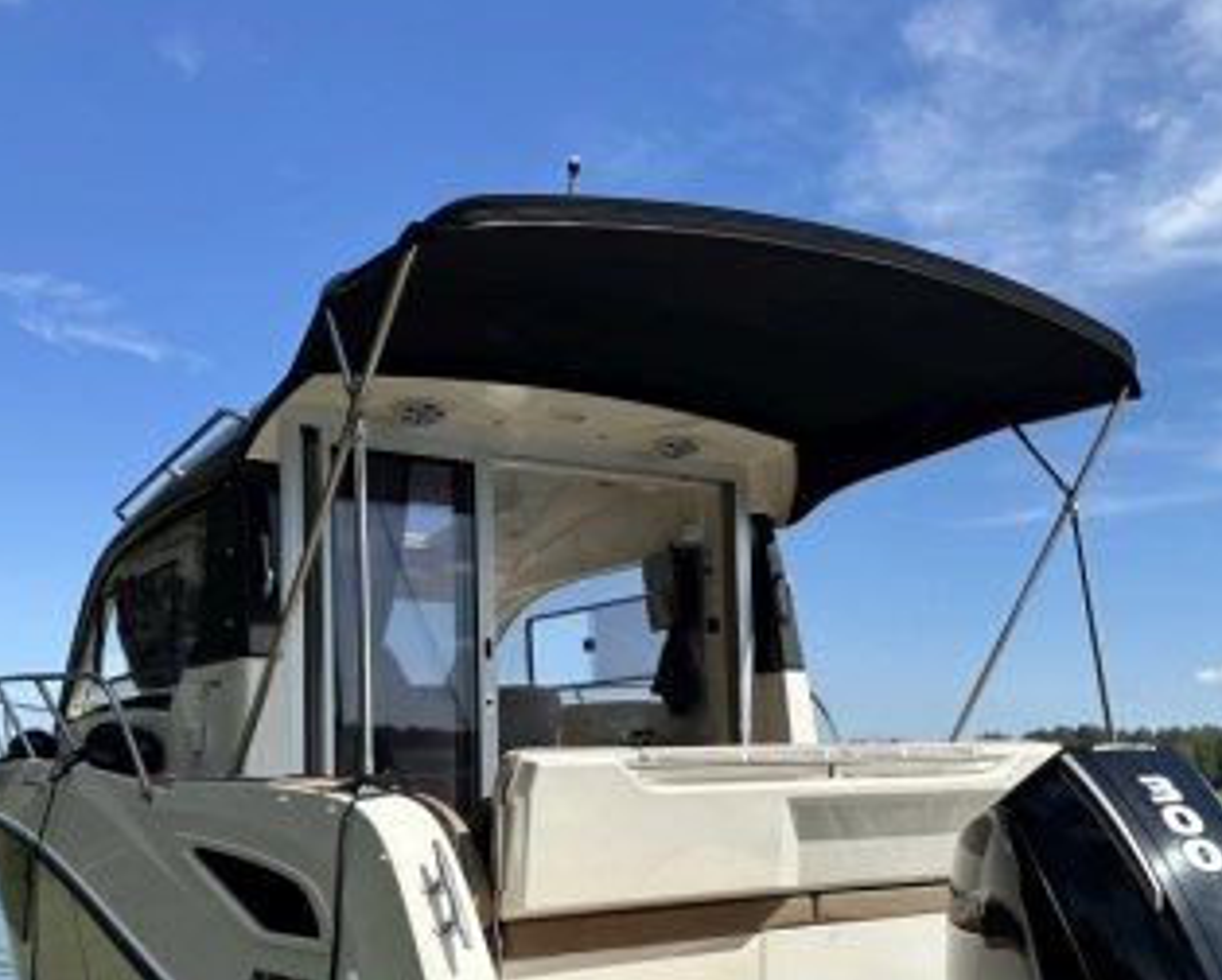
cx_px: 778
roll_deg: +1.6
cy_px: 698
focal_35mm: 41
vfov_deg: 36.0
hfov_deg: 44.3
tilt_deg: +7.1
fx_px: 1485
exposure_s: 1/5848
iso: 80
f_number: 1.78
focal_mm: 6.86
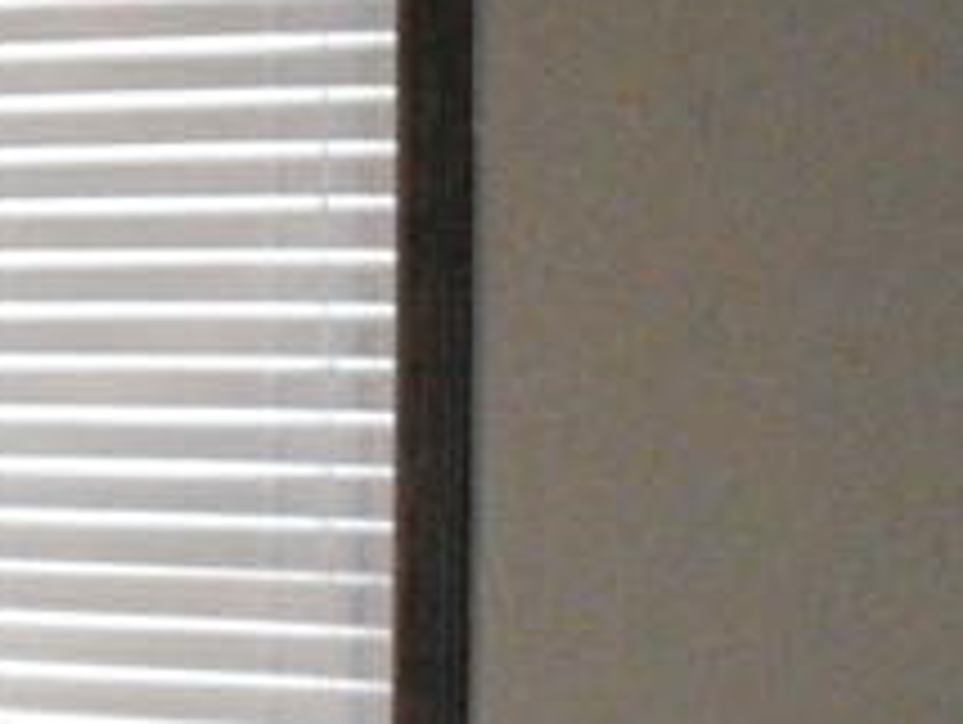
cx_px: -752
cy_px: 1061
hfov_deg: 10.8
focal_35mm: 172
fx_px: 4790
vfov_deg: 8.5
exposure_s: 1/60
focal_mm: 6.3
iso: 800
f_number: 3.1
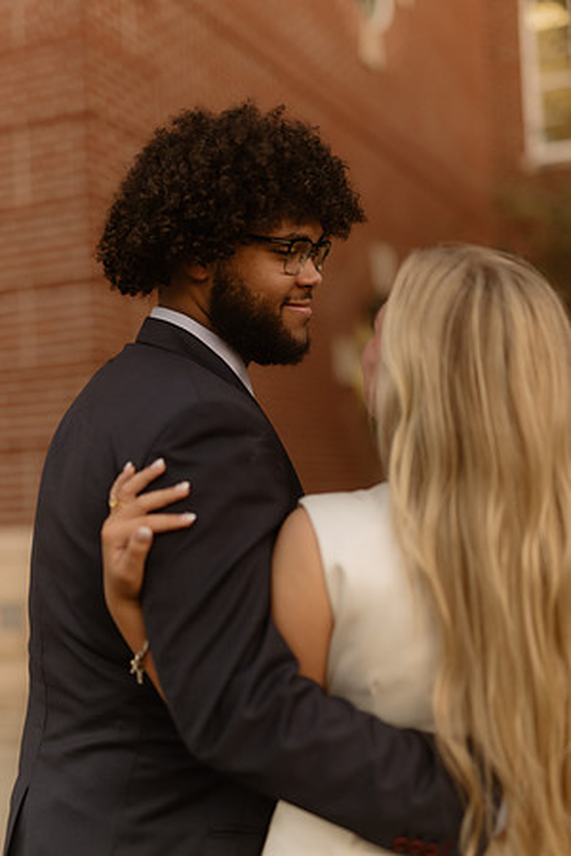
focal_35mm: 50
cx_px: 286
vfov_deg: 39.6
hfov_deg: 27.0
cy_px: 428
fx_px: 1189
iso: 250
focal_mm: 50
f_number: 1.4
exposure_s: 1/320
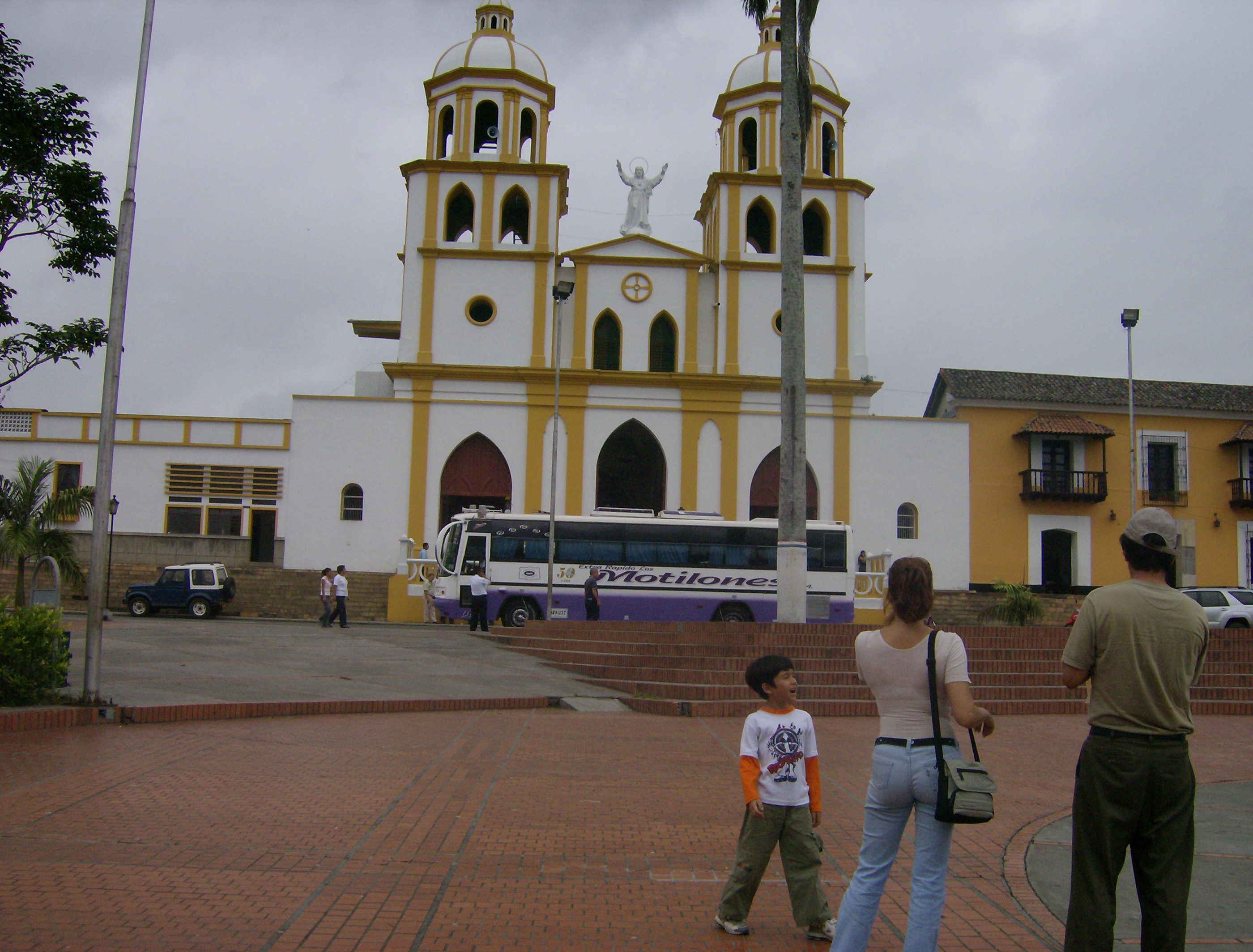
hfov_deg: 51.1
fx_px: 1309
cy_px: 476
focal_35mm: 36
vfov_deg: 40.0
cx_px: 626
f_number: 4.7
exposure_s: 1/455
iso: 100
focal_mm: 6
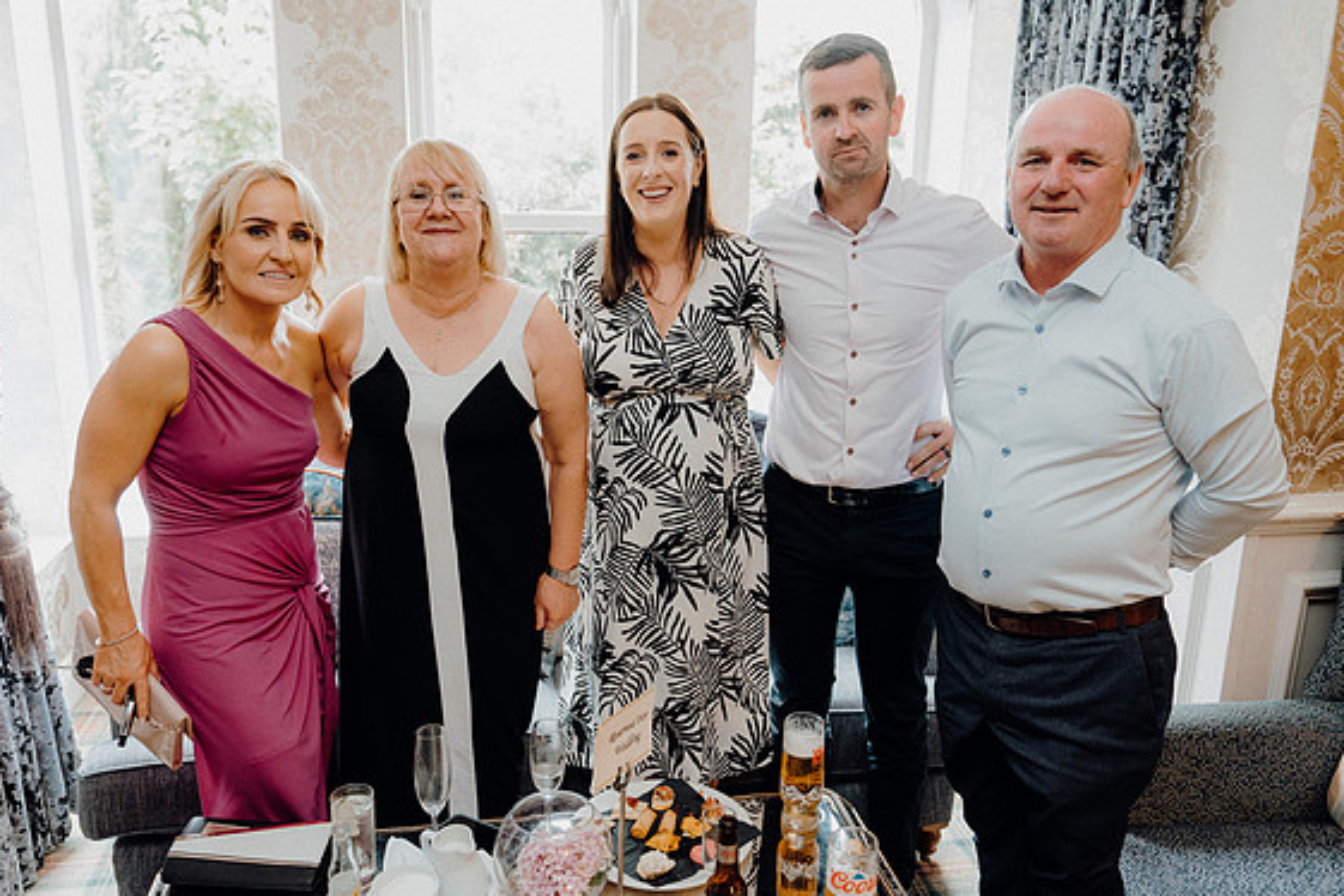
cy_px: 449
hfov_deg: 61.9
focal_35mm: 30
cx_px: 671
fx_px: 1120
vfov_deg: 43.6
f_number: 3.5
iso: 1600
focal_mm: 29
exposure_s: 1/160
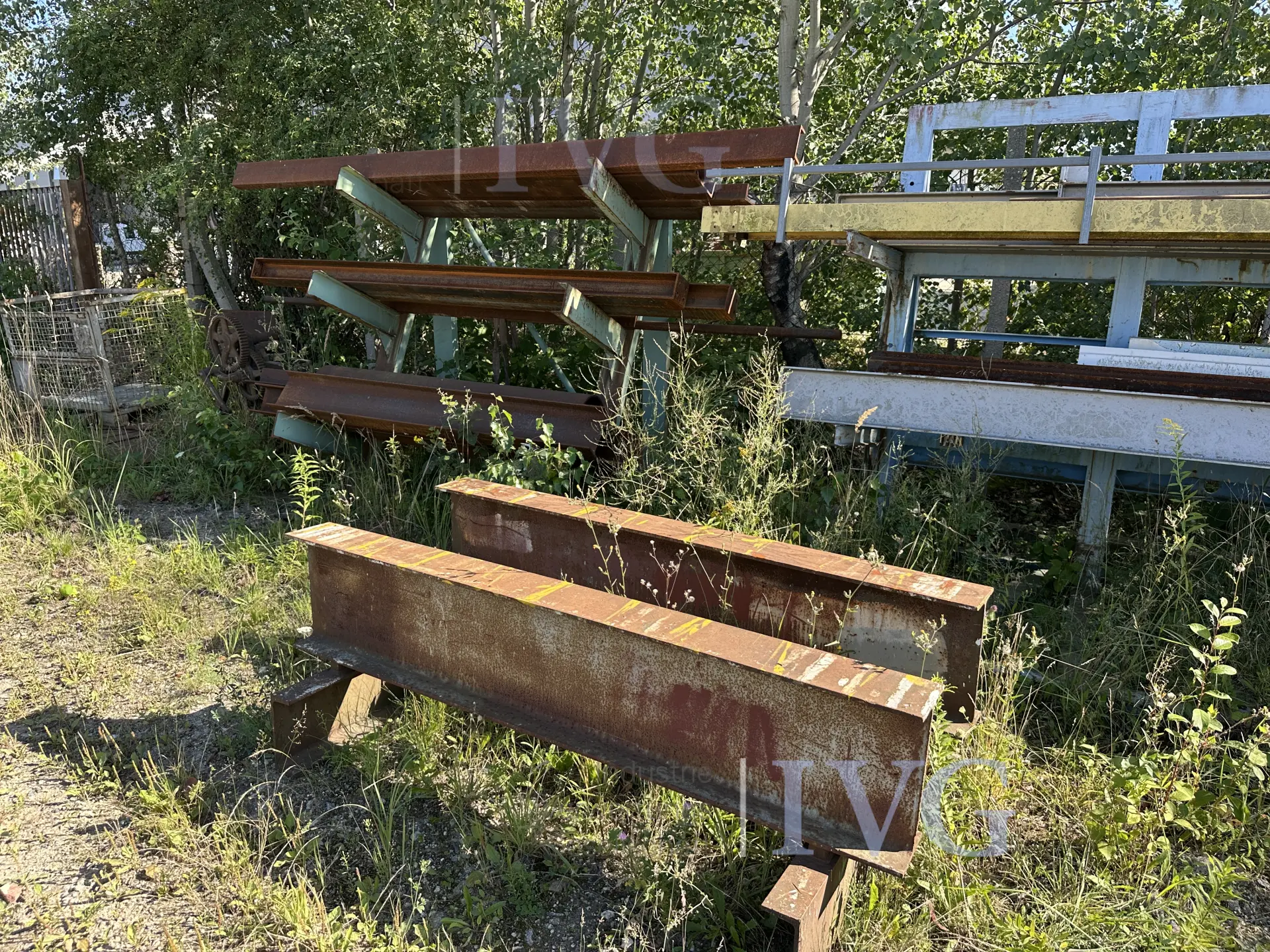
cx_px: 635
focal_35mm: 24
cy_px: 476
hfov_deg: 71.6
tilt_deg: -15.2
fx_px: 881
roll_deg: -0.8
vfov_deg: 56.8
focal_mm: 6.86
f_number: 1.78
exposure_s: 1/740
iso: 80
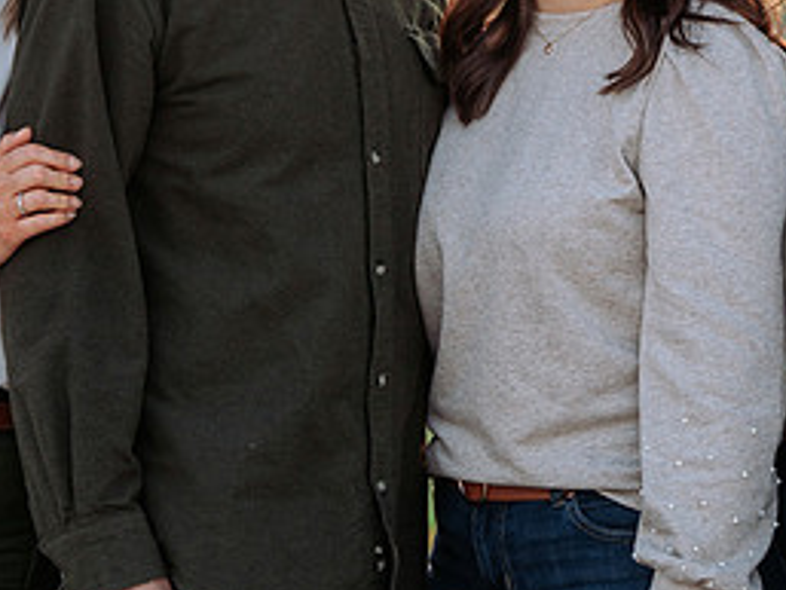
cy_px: 26
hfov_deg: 7.1
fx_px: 6315
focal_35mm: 278
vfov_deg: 5.3
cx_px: 349
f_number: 4.5
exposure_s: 1/160
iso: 500
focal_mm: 114
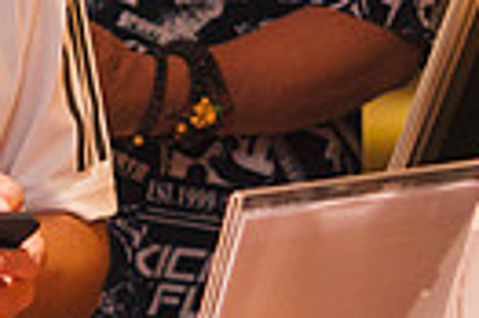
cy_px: -38
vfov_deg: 3.6
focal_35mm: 383
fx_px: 5090
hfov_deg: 5.4
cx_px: -106
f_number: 2.8
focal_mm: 40
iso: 1000
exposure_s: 1/80
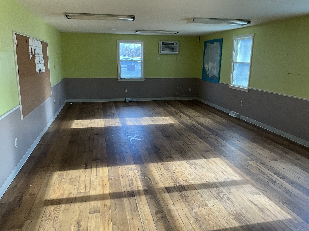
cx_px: 154
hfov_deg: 61.7
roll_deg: -0.9
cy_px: 116
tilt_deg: -12.0
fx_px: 259
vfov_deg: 48.2
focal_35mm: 29
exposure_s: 1/122
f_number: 1.8
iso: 50
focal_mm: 3
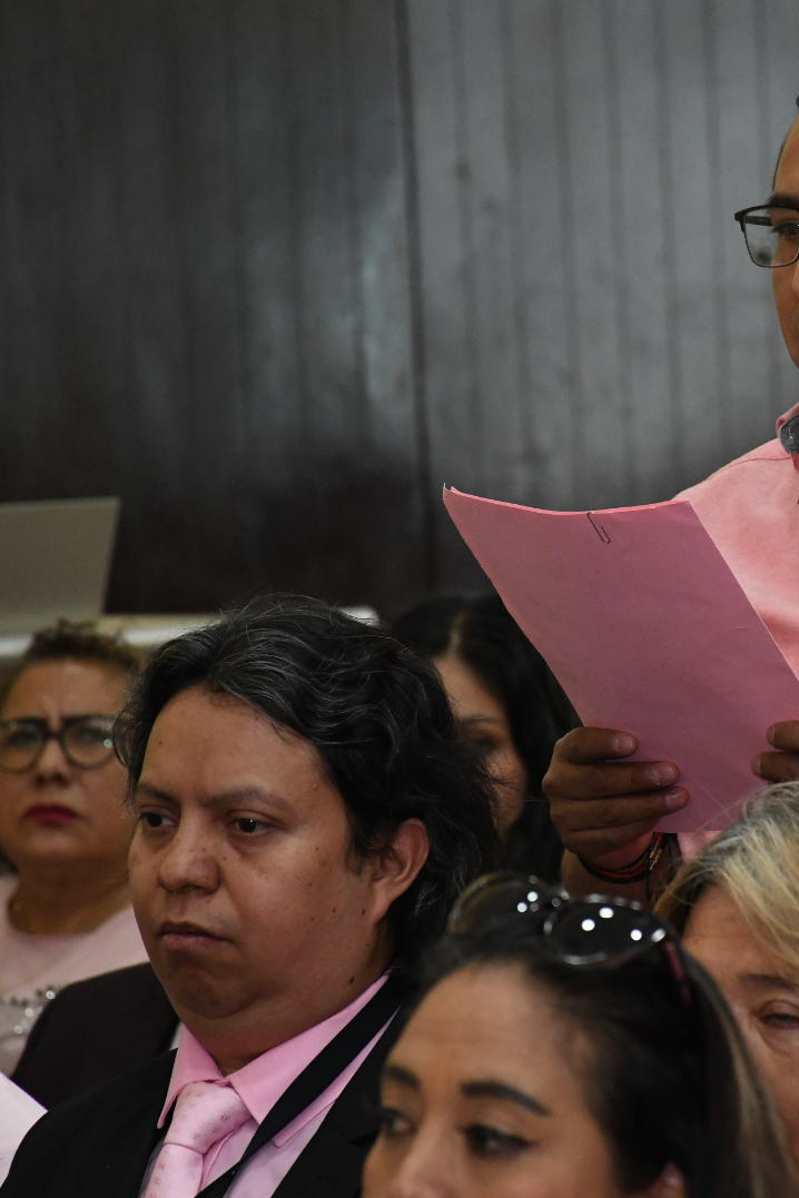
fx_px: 10519
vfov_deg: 6.5
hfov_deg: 4.3
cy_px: 600
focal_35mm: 316
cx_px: 661
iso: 3200
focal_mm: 140
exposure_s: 1/125
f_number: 6.3
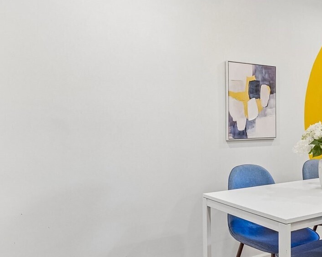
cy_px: 131
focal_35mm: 36
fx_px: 343
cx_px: 295
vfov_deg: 41.1
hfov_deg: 45.2
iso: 1600
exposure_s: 1/25
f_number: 8
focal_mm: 16
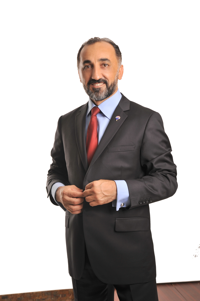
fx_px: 517
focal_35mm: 62
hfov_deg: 21.9
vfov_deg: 32.4
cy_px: 150
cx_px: 100
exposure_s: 1/125
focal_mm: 62
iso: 200
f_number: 9
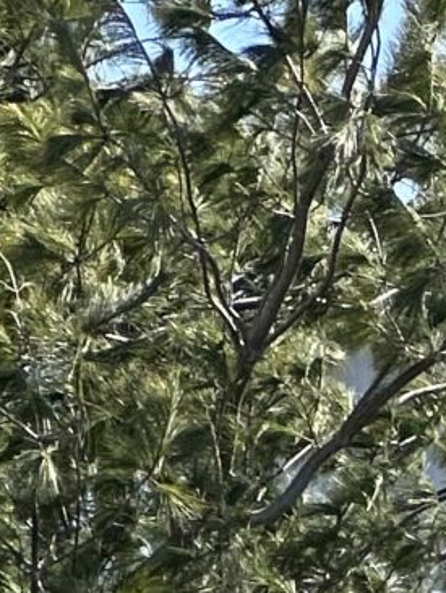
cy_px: 2007
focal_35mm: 538
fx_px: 9232
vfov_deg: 3.6
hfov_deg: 2.7
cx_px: 1450
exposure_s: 1/459
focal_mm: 9
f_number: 2.8
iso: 32
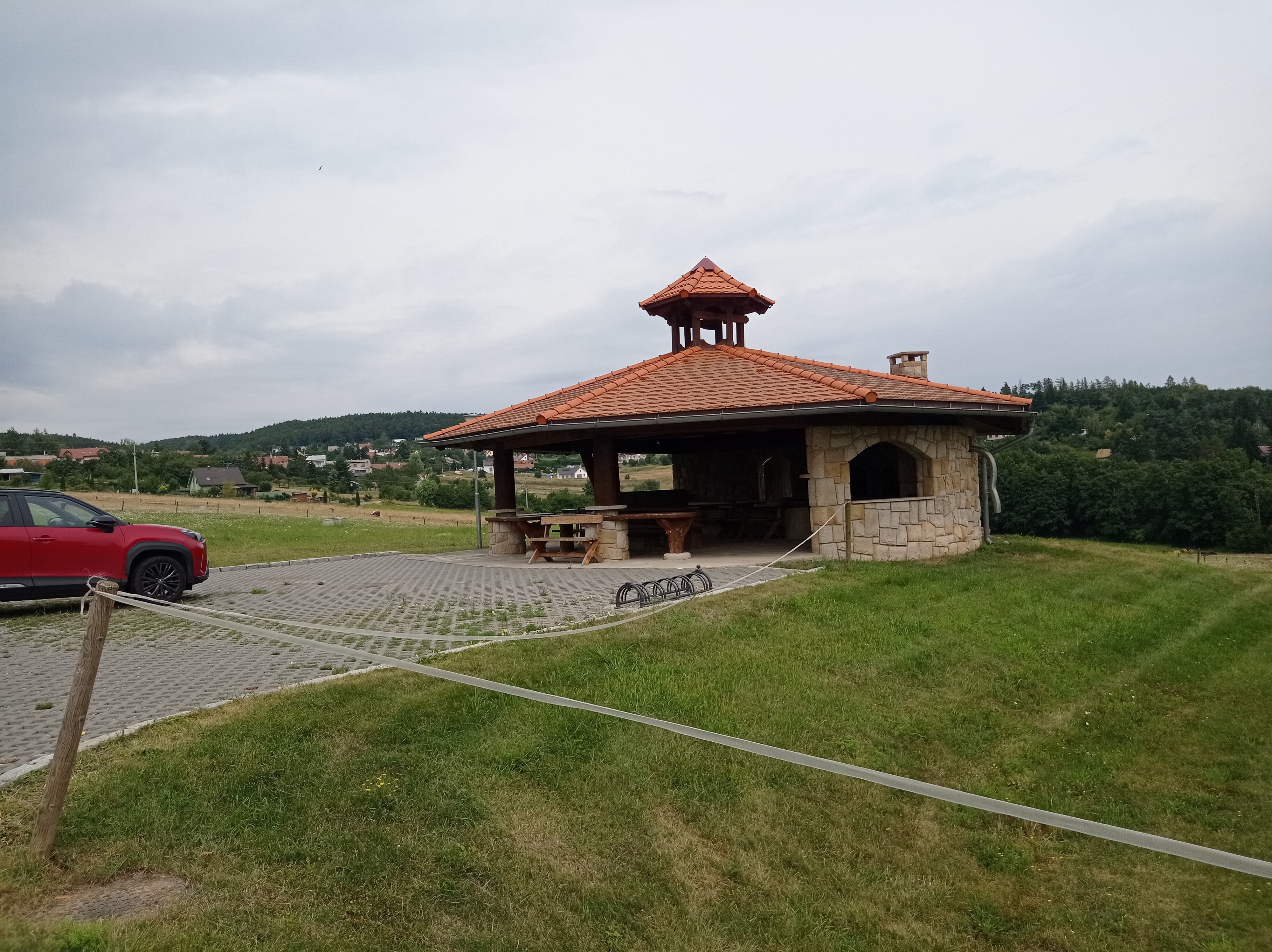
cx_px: 636
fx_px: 1028
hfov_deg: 63.5
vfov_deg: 49.7
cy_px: 476
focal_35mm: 28
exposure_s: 1/4049
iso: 101
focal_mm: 4.74
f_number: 1.79
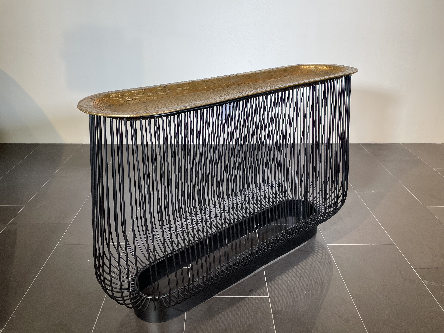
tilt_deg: -25.4
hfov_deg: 67.3
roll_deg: +0.6
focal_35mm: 26
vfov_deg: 53.1
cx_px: 222
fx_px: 333
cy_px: 166
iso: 64
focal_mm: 4.2
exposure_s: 1/107
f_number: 1.6
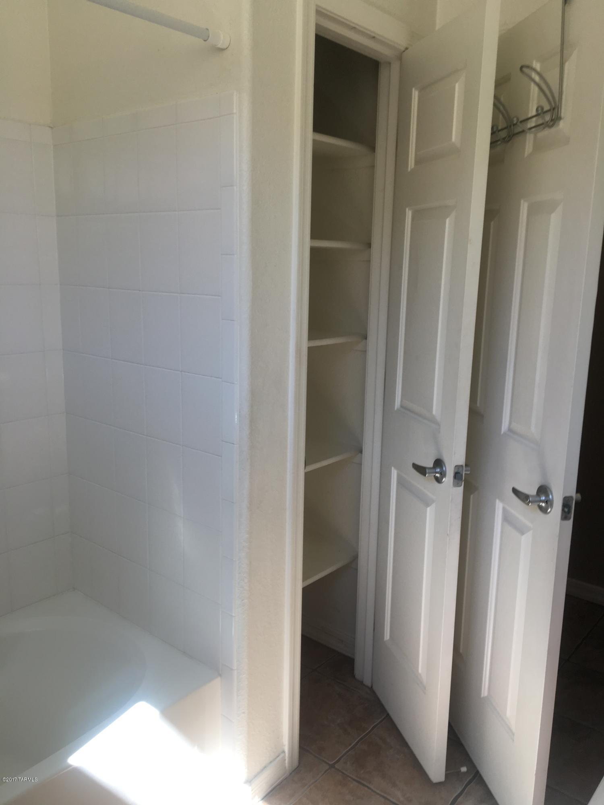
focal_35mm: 29
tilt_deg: -11.5
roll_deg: -1.4
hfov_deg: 48.2
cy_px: 402
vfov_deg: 61.7
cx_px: 302
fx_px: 675
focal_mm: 4.15
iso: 25
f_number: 2.2
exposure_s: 1/60
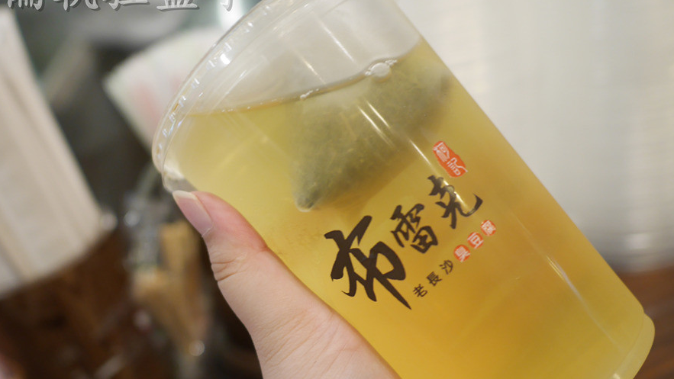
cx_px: 366
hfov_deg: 53.9
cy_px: 215
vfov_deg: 32.0
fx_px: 661
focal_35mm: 37
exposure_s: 1/60
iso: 640
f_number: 2
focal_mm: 15
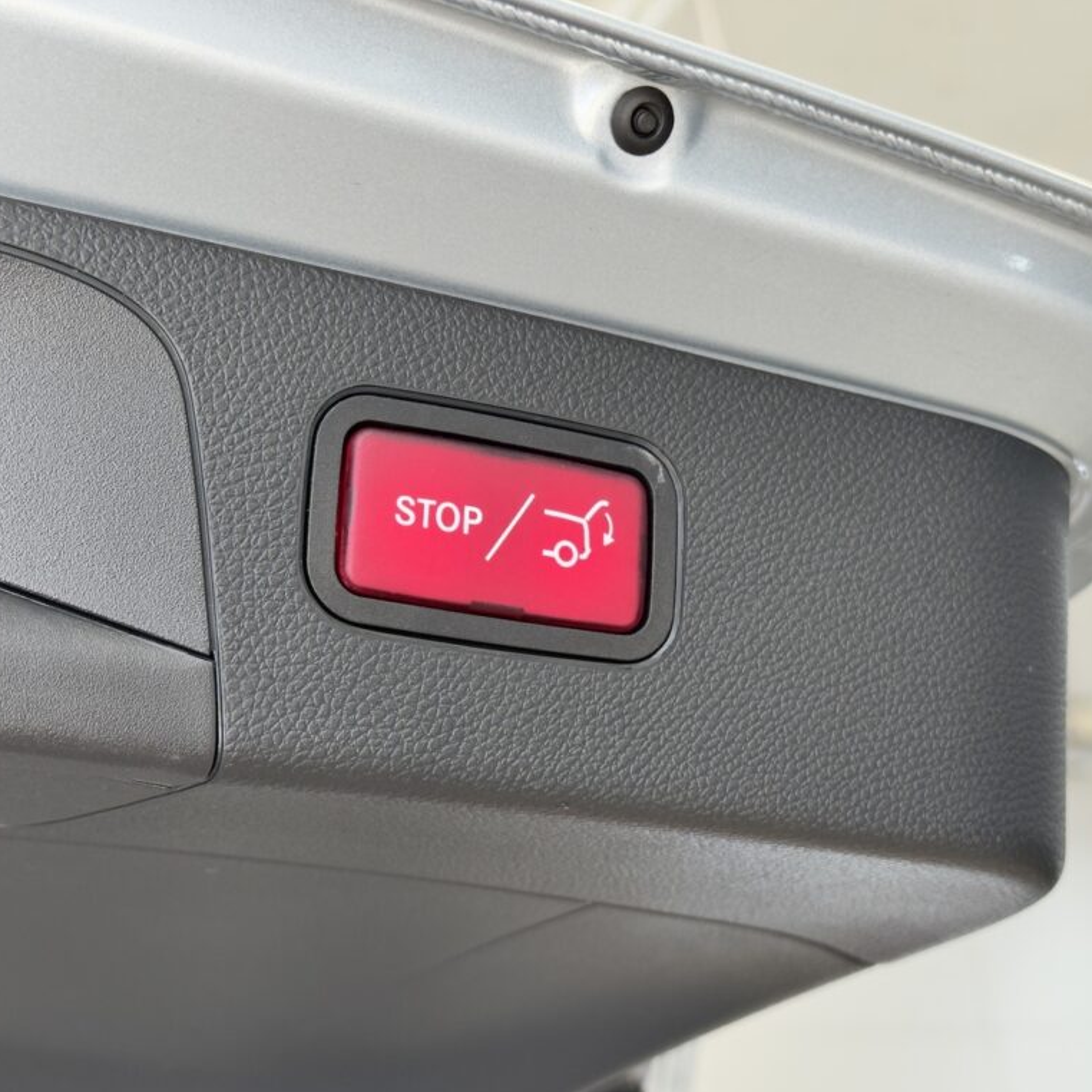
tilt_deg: +19.6
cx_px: 512
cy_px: 549
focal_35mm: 57
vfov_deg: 30.0
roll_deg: +4.8
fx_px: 2034
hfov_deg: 30.0
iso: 64
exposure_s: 1/54
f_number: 1.78
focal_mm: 6.76
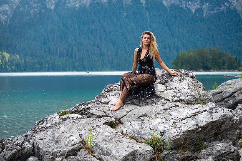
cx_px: 121
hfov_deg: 25.4
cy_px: 80
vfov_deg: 17.1
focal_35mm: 80
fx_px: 538
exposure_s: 1/400
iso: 200
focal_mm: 80
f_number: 5
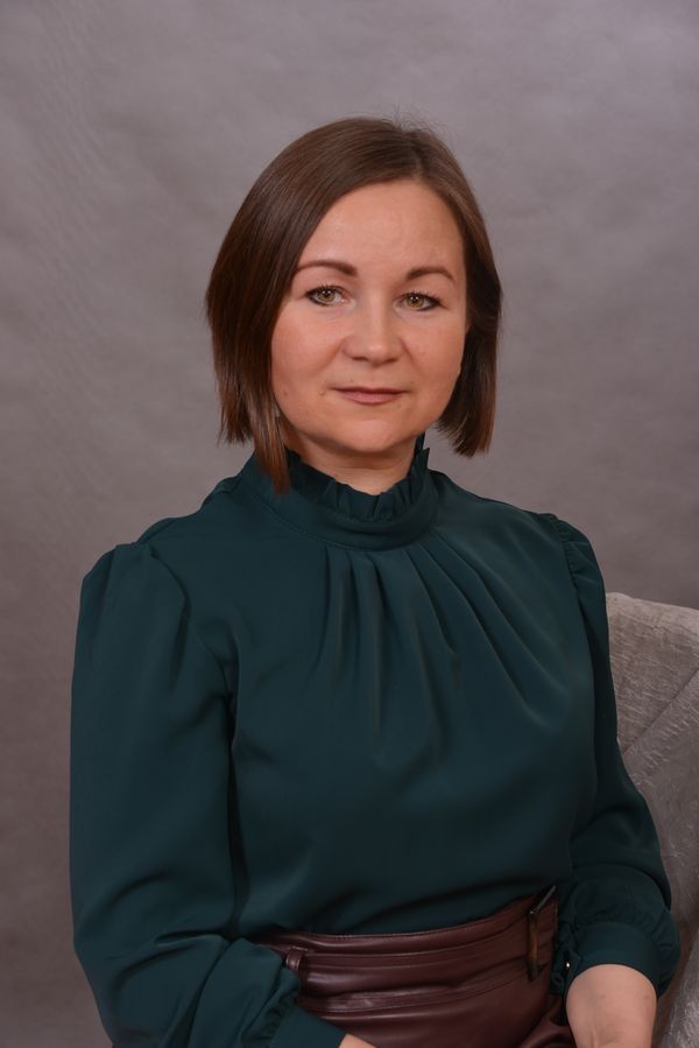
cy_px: 524
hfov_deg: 17.5
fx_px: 2270
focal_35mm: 78
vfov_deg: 26.0
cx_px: 350
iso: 250
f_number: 7.1
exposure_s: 1/250
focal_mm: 78
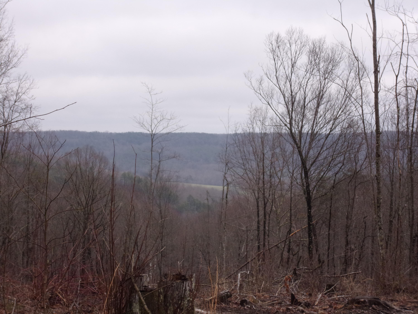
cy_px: 157
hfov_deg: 21.8
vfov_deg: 16.4
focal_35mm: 90
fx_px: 1087
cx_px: 209
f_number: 5
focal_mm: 16.2
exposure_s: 1/220
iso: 80
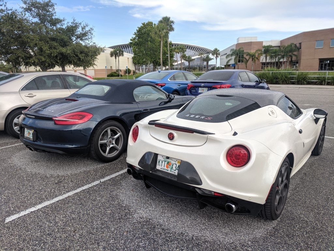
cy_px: 126
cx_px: 167
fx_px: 251
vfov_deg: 53.1
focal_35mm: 26
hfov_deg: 67.3
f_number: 2
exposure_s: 1/700
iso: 49
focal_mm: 4.67
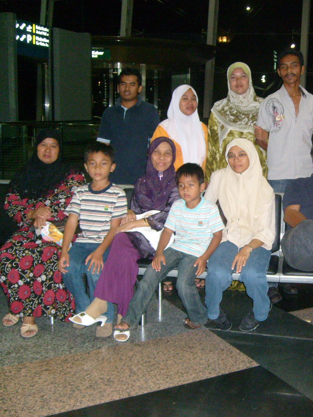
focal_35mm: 47
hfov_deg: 29.8
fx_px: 567
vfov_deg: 40.4
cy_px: 208
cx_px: 269
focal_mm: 5.8
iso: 400
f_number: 2.8
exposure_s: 1/45
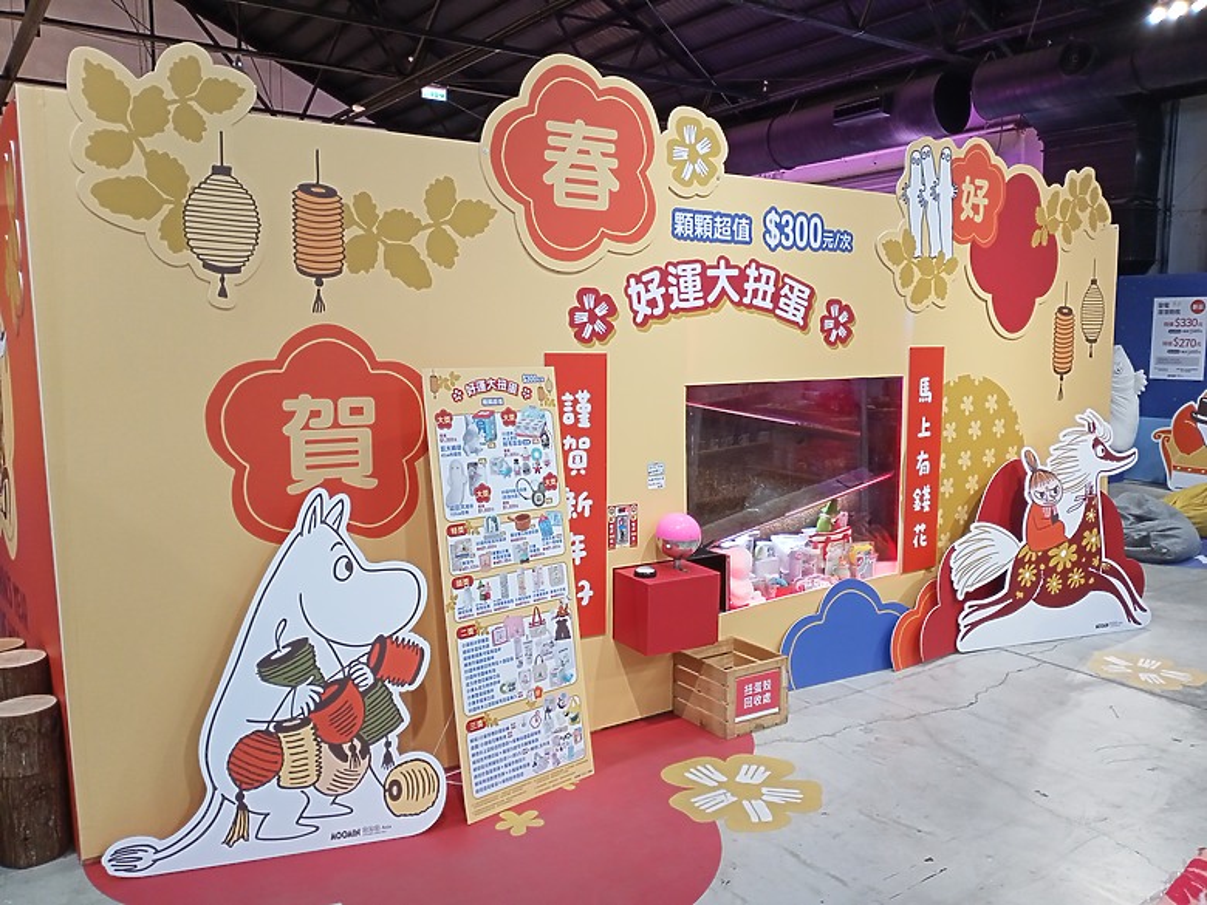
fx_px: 976
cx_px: 604
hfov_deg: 63.4
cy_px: 452
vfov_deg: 49.7
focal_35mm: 28
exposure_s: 1/33.3
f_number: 1.8
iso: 223
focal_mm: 4.05
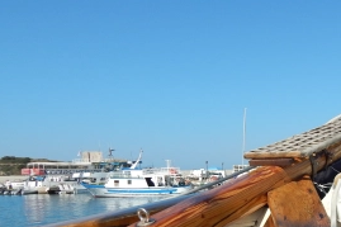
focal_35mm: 49
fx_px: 464
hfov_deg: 37.4
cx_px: 316
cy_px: 204
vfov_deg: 26.6
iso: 125
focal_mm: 4
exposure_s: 1/800
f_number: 6
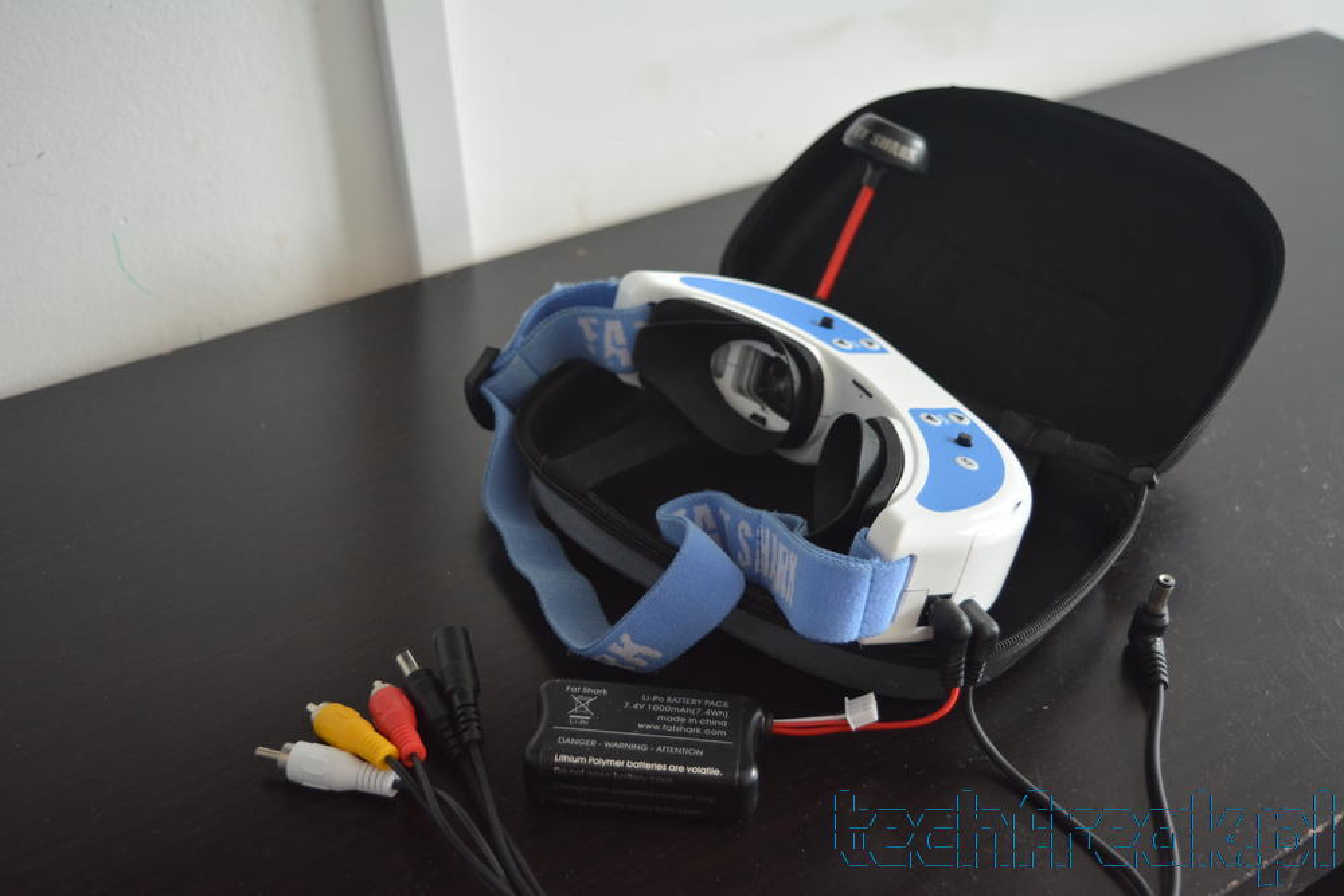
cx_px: 672
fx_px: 1624
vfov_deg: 30.9
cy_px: 448
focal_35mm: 44
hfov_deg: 45.0
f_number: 4.2
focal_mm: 29
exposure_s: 1/50
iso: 800
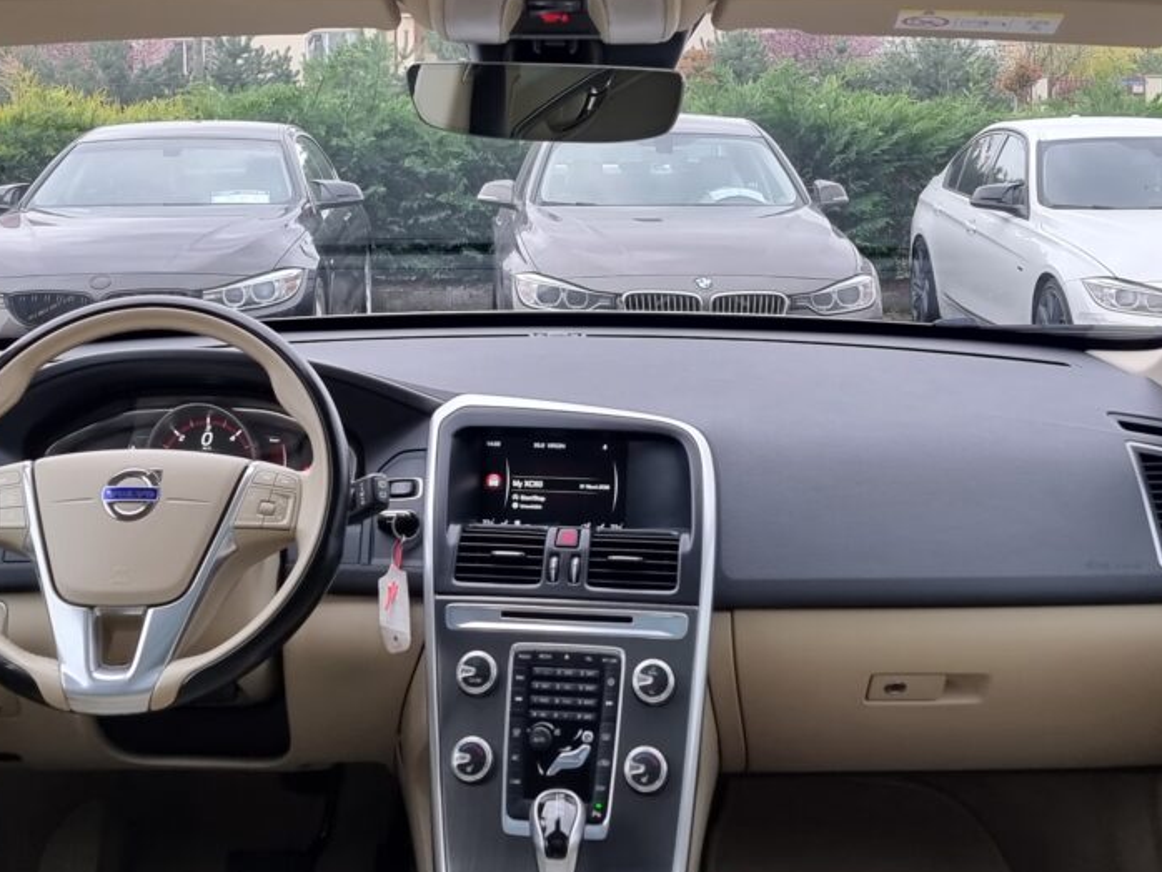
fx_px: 1847
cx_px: 536
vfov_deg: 26.0
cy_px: 151
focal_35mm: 55
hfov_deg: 34.9
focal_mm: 6.7
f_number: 1.8
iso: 100
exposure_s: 1/120
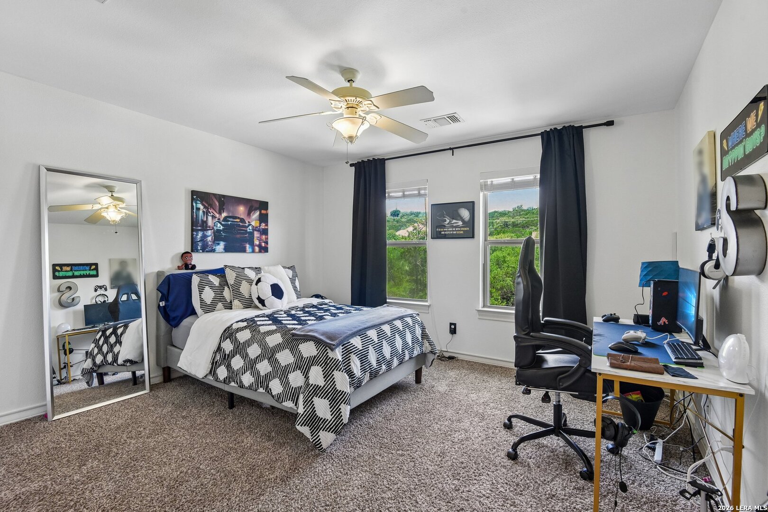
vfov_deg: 73.7
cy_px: 256
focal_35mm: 16
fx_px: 341
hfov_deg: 96.7
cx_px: 384
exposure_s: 1/15
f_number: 8
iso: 2000
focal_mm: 16
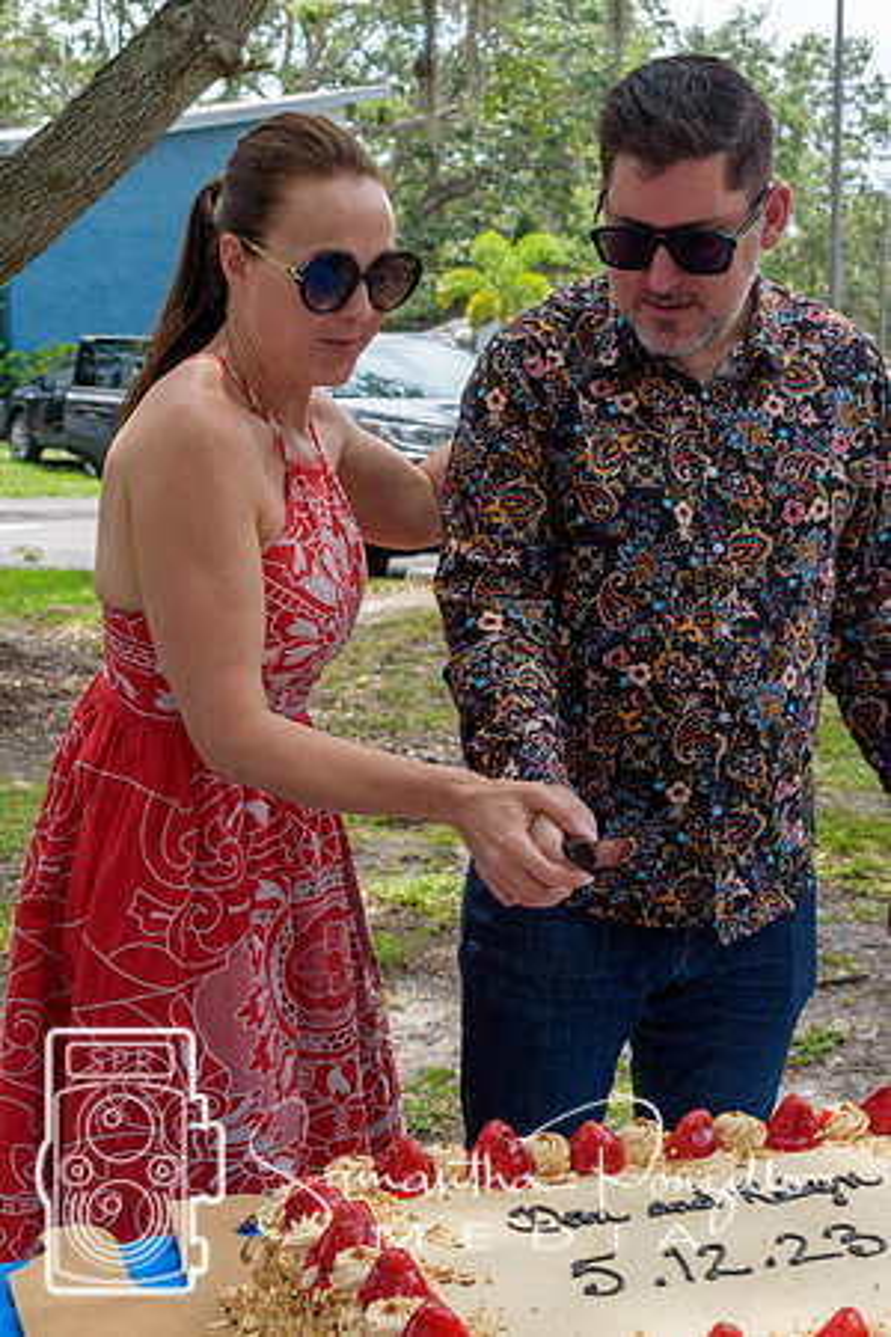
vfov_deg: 36.9
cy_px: 668
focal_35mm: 54
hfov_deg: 25.1
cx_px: 446
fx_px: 2005
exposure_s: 1/250
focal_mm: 36
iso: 200
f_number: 8
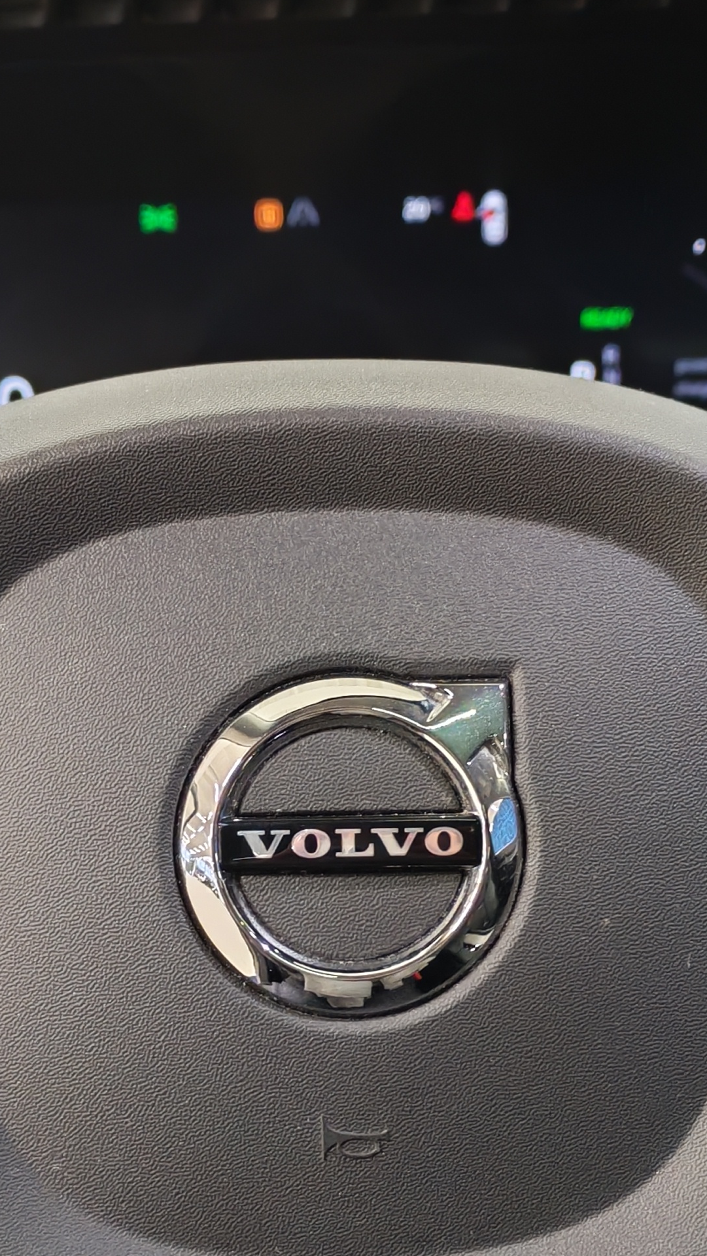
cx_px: 354
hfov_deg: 16.8
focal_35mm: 72
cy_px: 799
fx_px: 2399
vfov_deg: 29.2
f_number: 1.9
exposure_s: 1/50
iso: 1087
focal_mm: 6.12
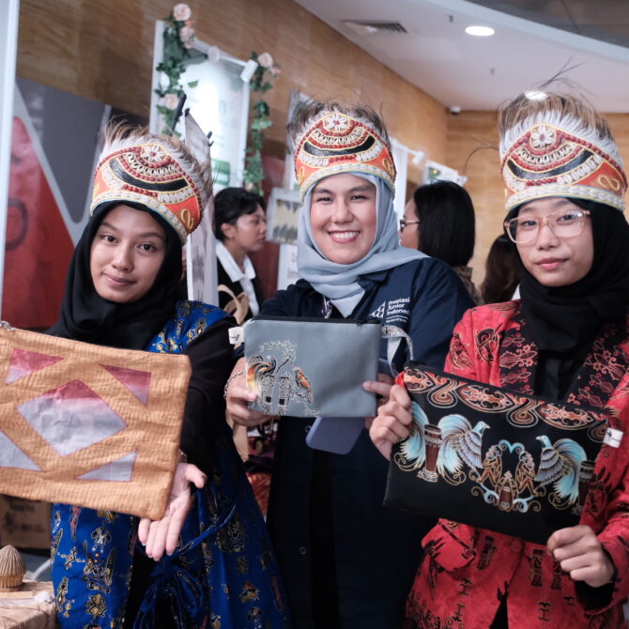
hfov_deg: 32.8
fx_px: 1069
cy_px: 311
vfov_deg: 32.8
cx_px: 338
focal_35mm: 52
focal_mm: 26.6
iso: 3200
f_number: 3.2
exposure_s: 1/100
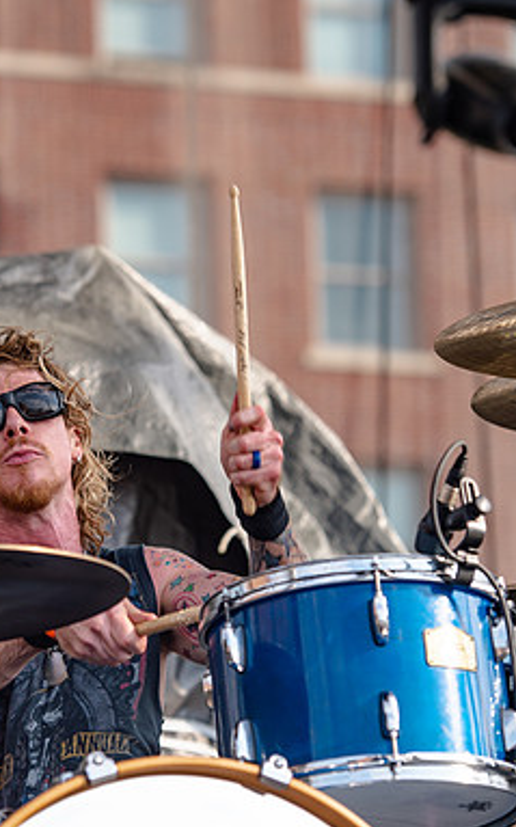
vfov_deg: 10.9
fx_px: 4347
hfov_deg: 6.8
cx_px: 127
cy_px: 415
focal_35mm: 193
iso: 125
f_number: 4
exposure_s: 1/800
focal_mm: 125
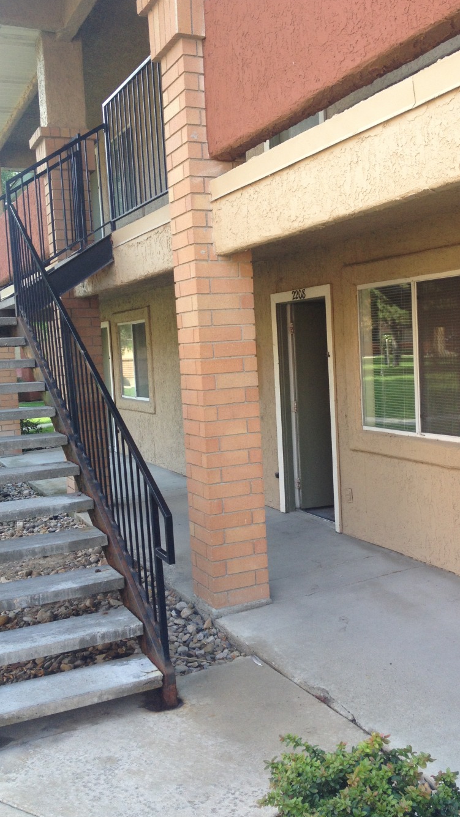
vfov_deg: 51.6
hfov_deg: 30.4
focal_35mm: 39
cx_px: 255
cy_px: 405
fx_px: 846
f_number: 2.4
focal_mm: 4.28
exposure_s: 1/120
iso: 64
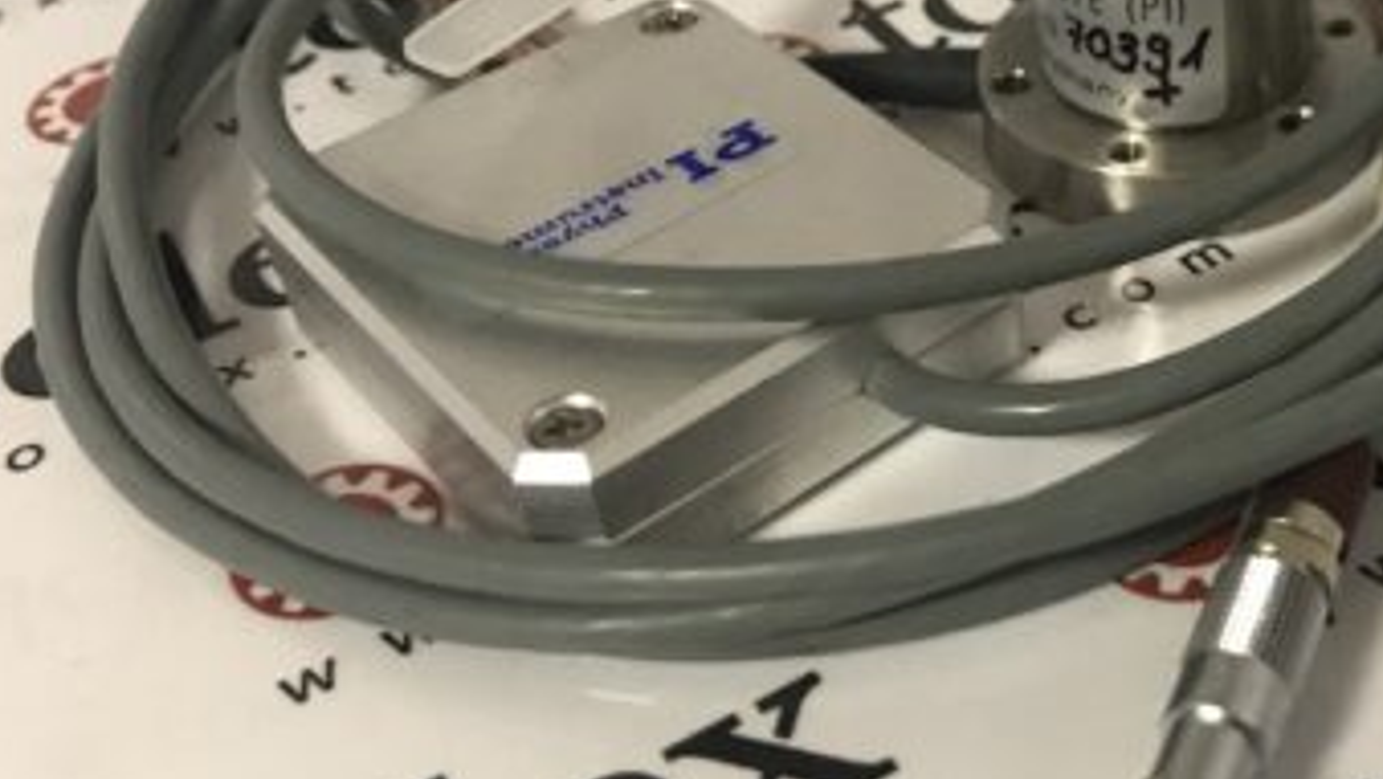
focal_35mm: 54
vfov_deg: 22.1
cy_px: 220
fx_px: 1981
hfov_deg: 36.7
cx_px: 1171
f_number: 1.8
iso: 100
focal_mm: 3.99
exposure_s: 1/14
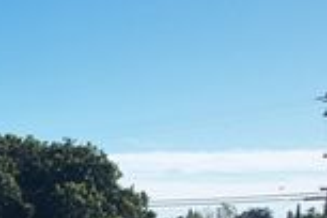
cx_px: -165
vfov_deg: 17.4
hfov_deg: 22.8
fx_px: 654
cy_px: 305
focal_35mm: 72
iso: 100
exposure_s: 1/1500
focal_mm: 8.38
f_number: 2.8
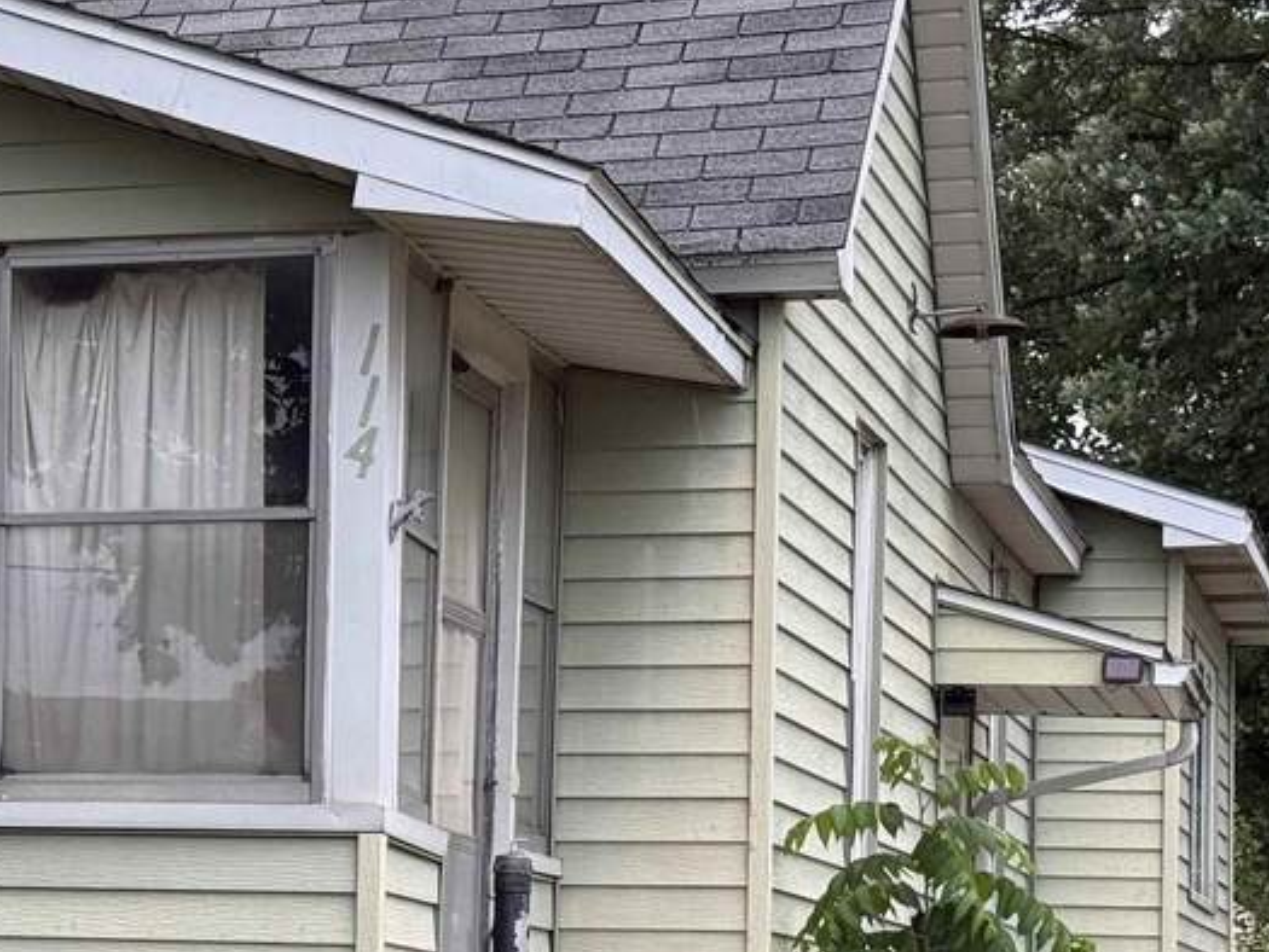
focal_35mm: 117
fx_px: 4290
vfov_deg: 12.6
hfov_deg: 16.4
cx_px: -94
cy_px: 759
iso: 80
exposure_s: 1/232
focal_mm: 6.76
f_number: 1.78
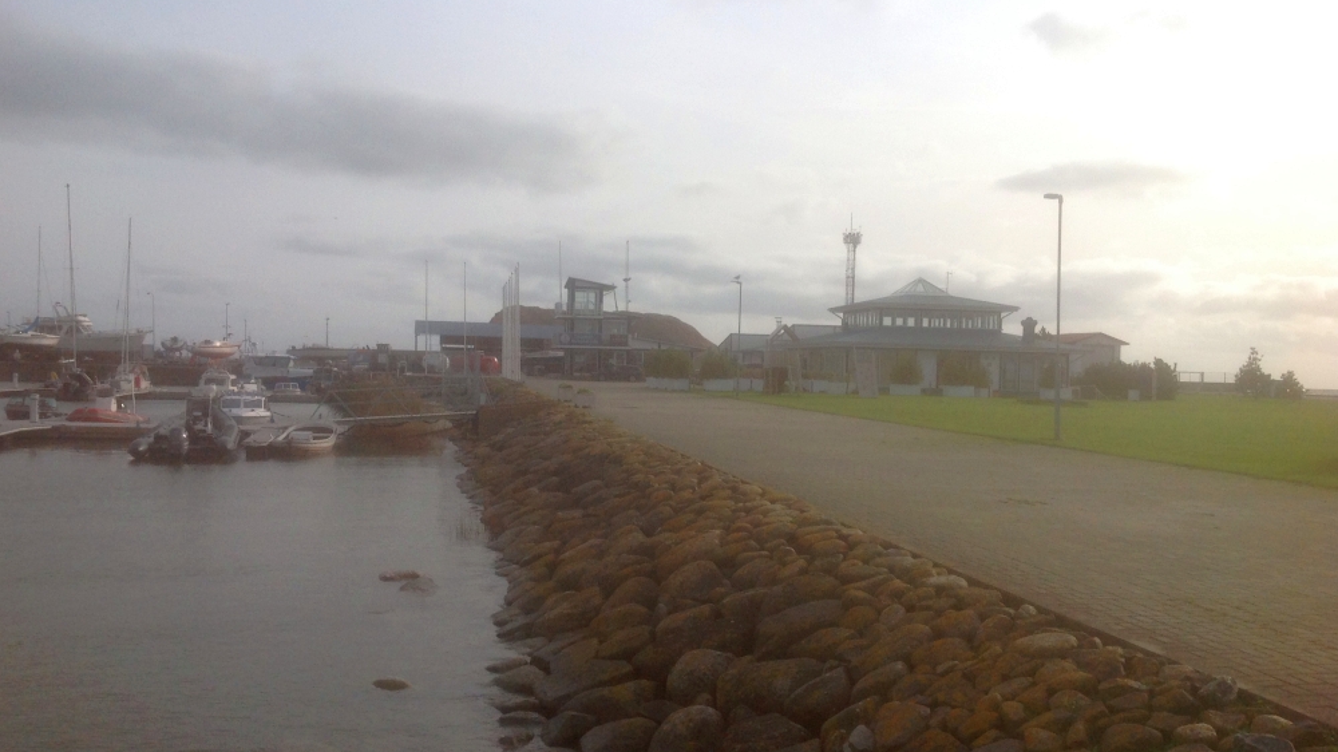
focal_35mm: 39
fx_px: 1383
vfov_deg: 30.4
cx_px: 658
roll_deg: -1.8
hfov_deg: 51.6
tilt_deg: -1.8
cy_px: 406
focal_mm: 4.28
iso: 50
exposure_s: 1/2016
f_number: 2.4
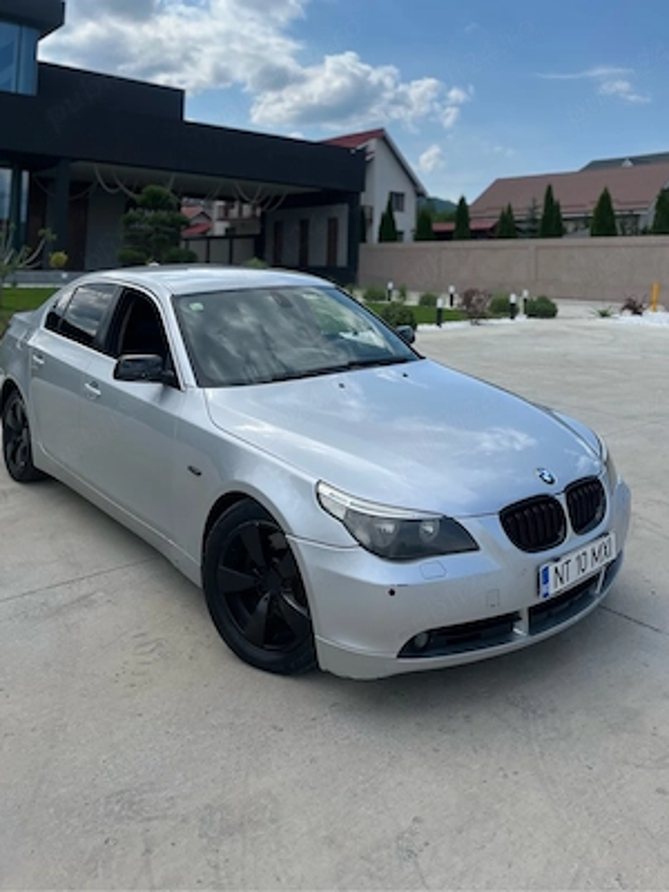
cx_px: 334
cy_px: 446
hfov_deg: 53.1
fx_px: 670
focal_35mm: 26
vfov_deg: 67.3
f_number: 1.6
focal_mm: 5.1
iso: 50
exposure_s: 1/3215
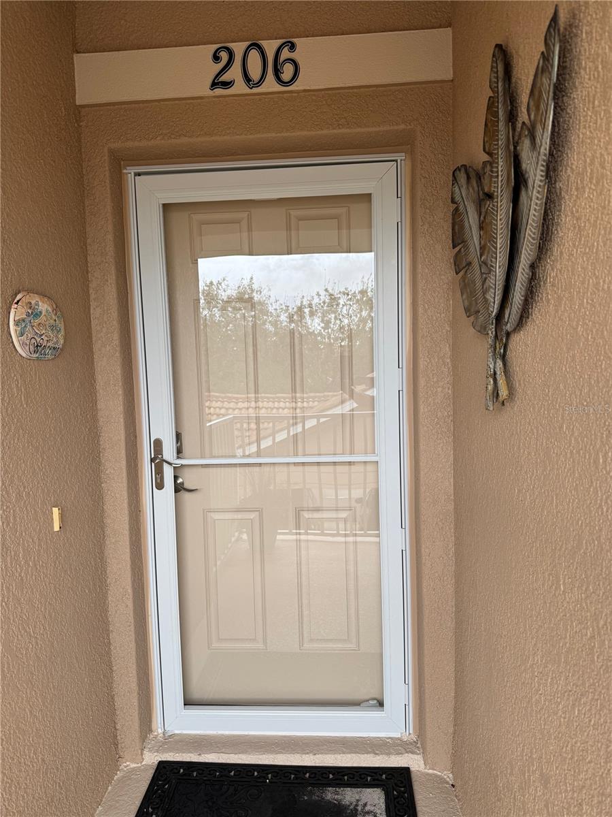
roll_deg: +1.4
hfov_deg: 56.8
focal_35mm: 24
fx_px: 566
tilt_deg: -5.5
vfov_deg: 71.6
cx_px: 306
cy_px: 408
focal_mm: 6.76
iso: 80
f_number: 1.78
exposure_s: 1/121
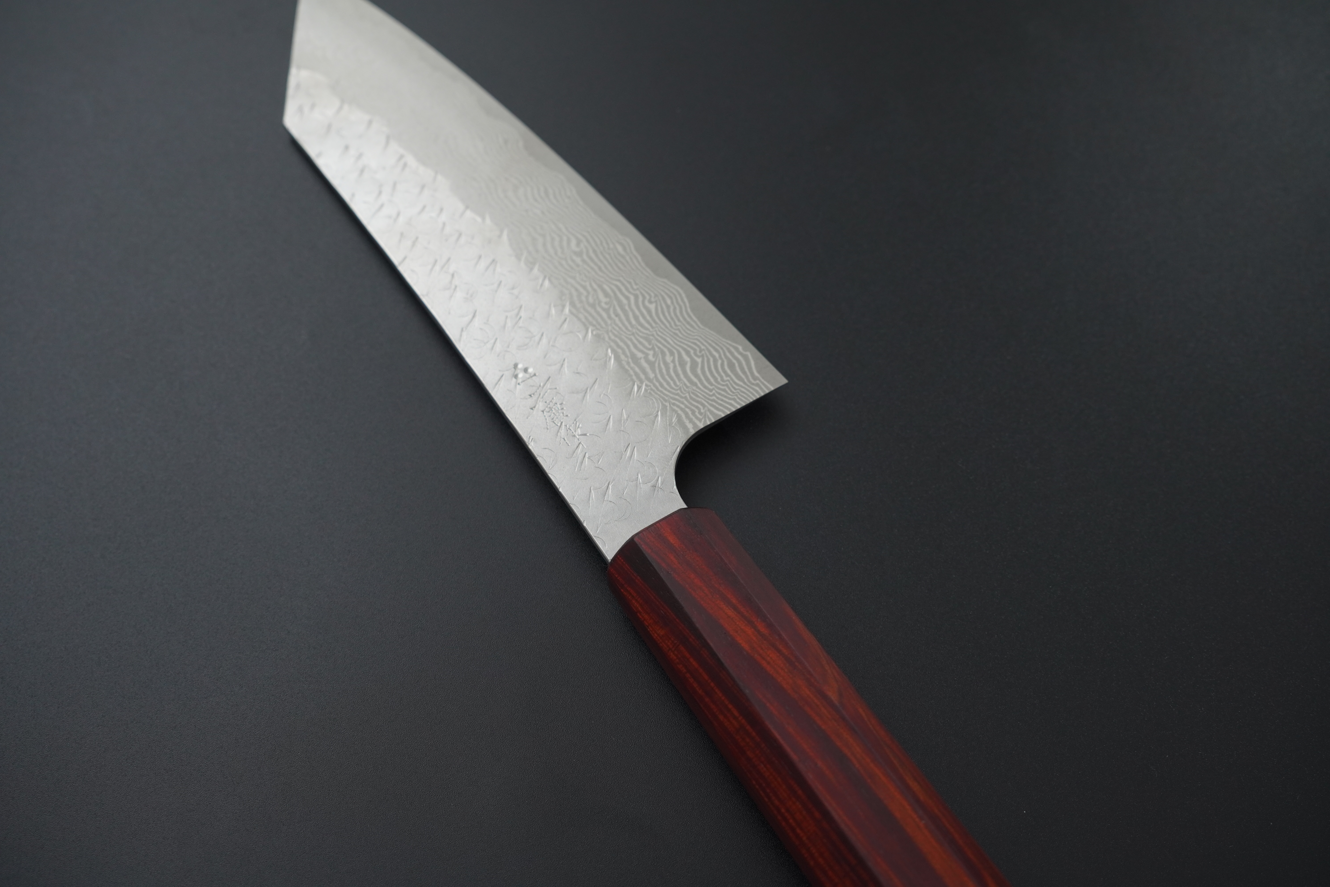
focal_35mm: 37
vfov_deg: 35.9
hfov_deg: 51.8
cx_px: 665
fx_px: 1369
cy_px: 444
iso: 500
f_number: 5.6
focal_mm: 24.7
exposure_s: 1/160
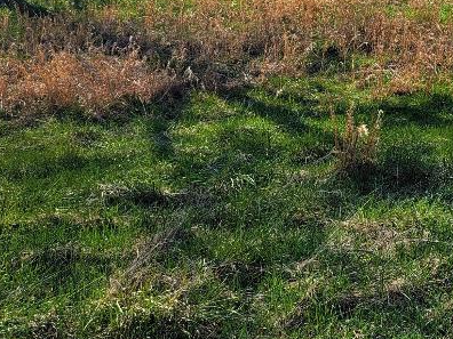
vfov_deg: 22.1
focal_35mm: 62
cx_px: 429
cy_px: -50
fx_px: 811
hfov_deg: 29.6
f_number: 1.8
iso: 16
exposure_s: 1/1258
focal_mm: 6.7
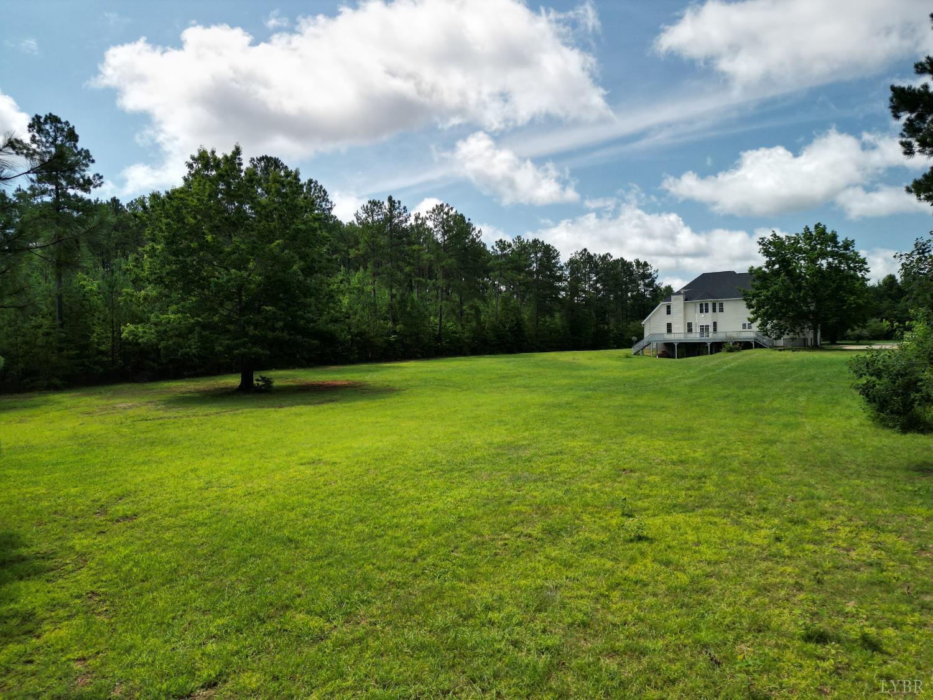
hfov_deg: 71.6
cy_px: 350
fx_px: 647
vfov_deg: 56.8
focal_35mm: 24
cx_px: 466
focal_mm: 6.72
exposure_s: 1/1600
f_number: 1.7
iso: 100
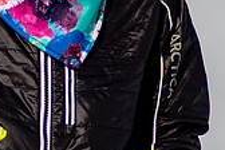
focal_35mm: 1834
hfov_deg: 1.1
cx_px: -80
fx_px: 11462
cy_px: -121
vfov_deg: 0.7
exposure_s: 1/5000
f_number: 2.8
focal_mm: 300
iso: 100
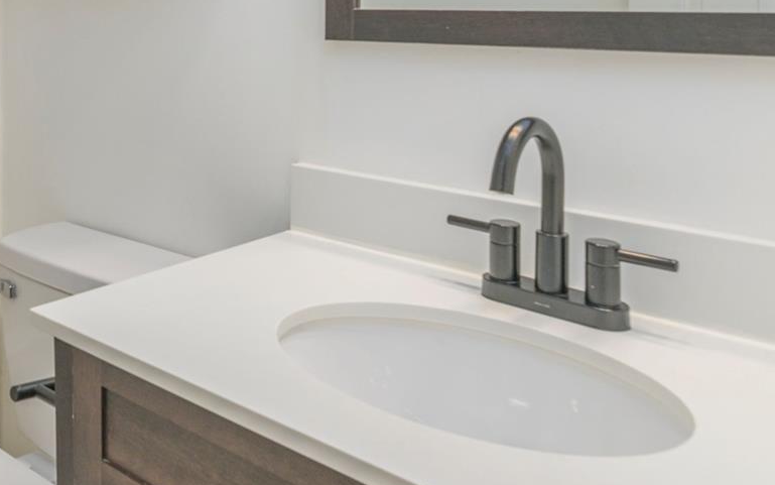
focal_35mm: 38
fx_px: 803
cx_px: 33
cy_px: 6
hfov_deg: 45.1
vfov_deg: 31.2
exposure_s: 1/125
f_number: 8
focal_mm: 14
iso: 320
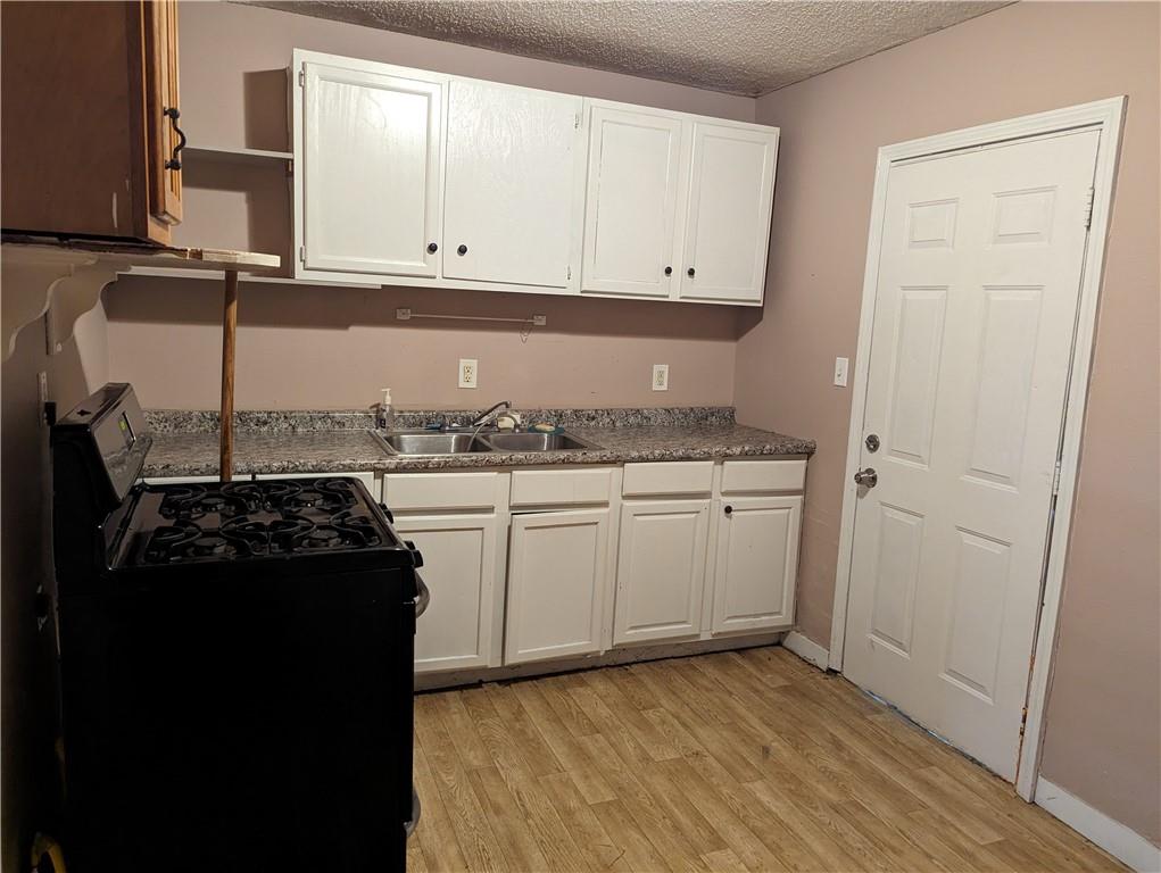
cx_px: 580
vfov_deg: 56.9
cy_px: 436
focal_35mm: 24
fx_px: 806
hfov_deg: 71.5
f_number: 1.85
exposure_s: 1/60
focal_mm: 6.81
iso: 959
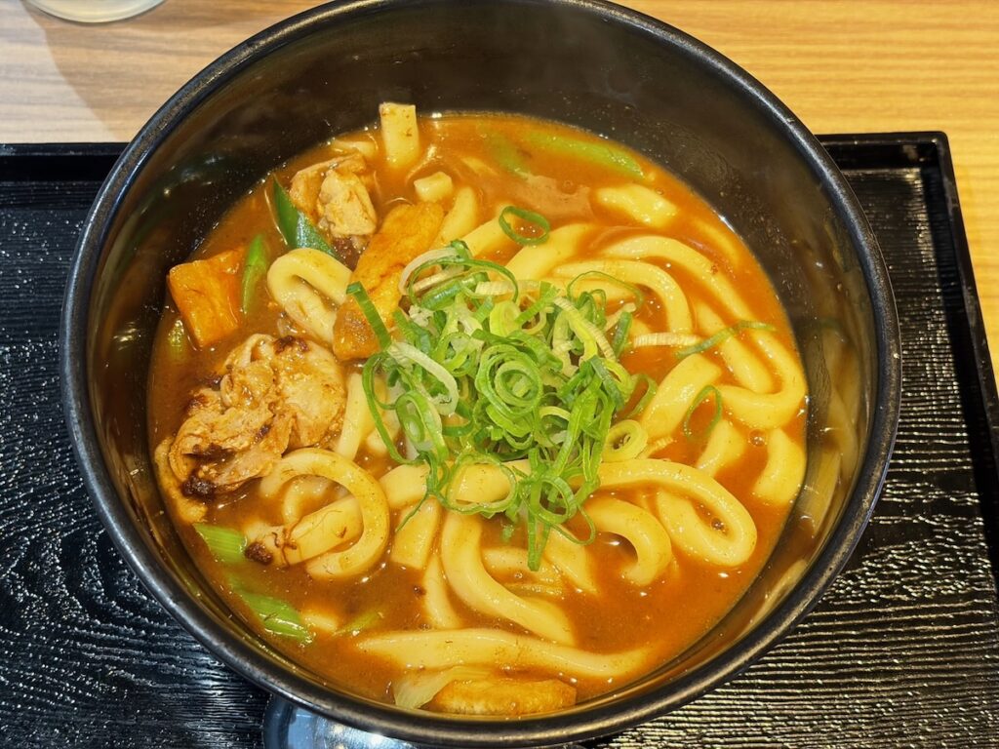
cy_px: 374
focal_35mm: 52
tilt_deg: -65.4
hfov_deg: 36.8
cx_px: 500
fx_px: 1501
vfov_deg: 28.0
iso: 50
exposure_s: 1/51
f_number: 1.6
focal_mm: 5.96
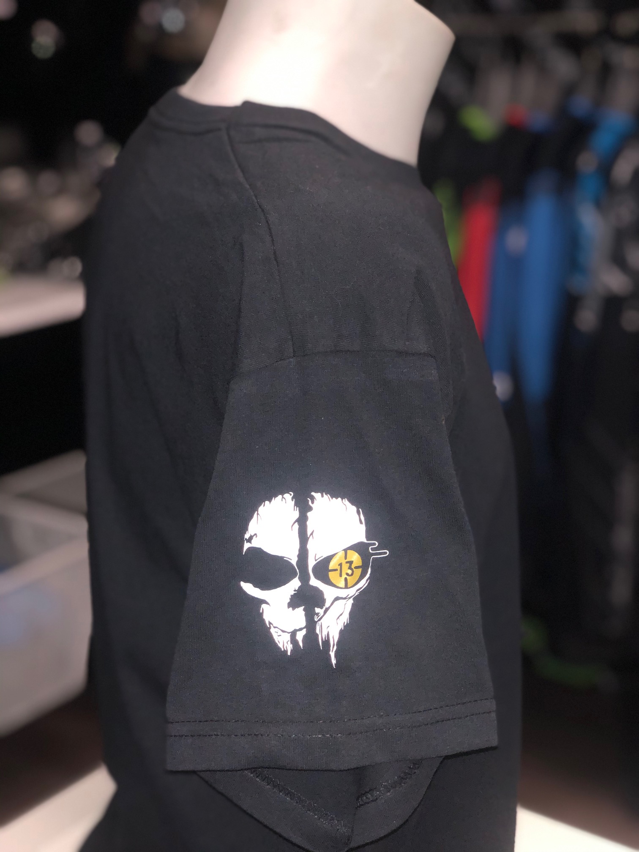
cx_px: 320
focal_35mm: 52
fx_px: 1280
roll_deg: +1.2
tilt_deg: -17.4
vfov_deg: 36.8
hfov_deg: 28.0
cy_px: 426
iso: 160
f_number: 2.4
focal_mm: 6
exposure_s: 1/33
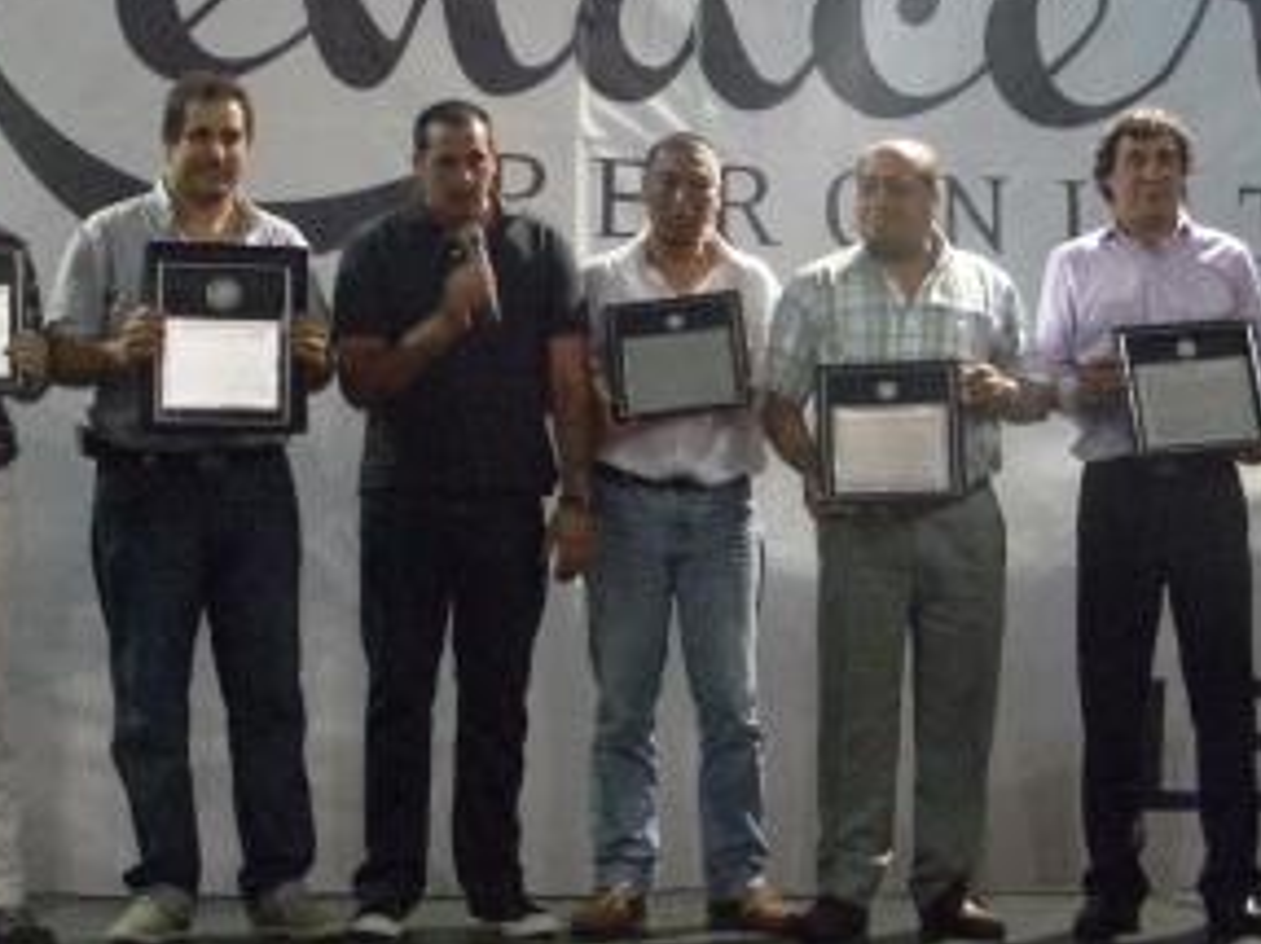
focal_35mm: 64
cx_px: 571
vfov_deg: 22.8
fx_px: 2330
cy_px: 285
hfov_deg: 30.3
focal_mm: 7.3
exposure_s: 1/30
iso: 800
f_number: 3.8
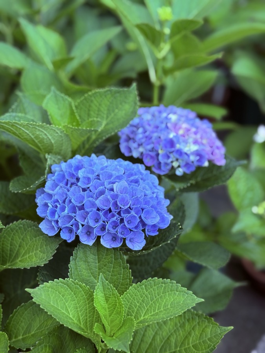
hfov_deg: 30.3
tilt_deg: -31.3
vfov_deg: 39.7
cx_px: 132
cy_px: 176
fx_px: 490
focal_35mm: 48
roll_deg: +1.6
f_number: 1.78
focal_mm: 6.76
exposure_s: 1/79
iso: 100
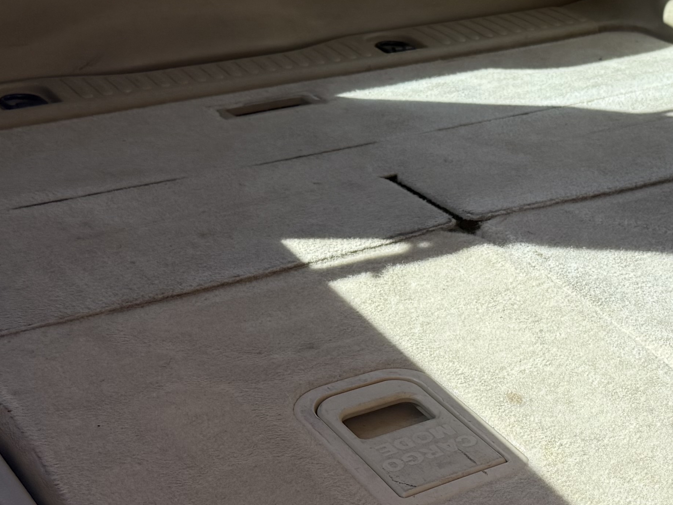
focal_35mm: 75
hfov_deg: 25.6
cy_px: 239
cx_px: 532
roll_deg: -1.7
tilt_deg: -28.0
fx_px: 1458
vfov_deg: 19.6
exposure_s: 1/228
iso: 64
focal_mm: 6.76
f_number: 1.78
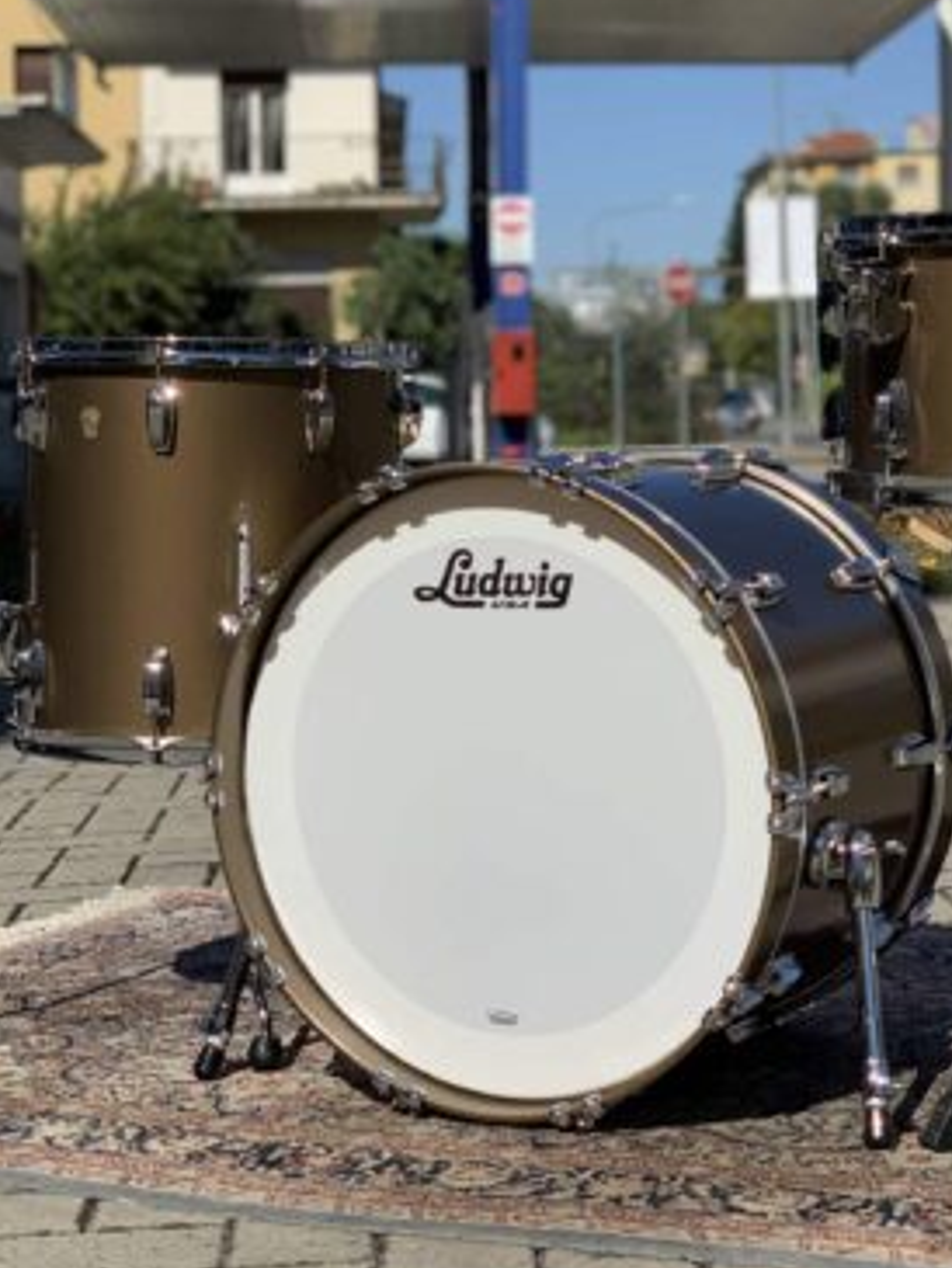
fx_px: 2785
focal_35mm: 76
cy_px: 370
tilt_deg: +1.9
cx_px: 573
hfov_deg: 19.4
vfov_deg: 25.4
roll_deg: +0.7
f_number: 2.4
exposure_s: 1/1776
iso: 16
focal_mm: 6
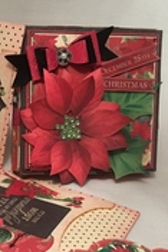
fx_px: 540
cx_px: -56
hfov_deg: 16.6
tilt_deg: -31.0
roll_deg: -3.5
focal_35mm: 77
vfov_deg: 26.0
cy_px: 193
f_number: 2.2
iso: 200
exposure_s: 1/20
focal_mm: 4.15
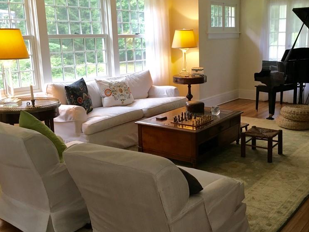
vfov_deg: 36.0
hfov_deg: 46.4
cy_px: 107
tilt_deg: -11.8
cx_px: 193
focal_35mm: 40
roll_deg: +0.3
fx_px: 357
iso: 80
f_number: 2.2
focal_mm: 4.15
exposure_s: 1/30
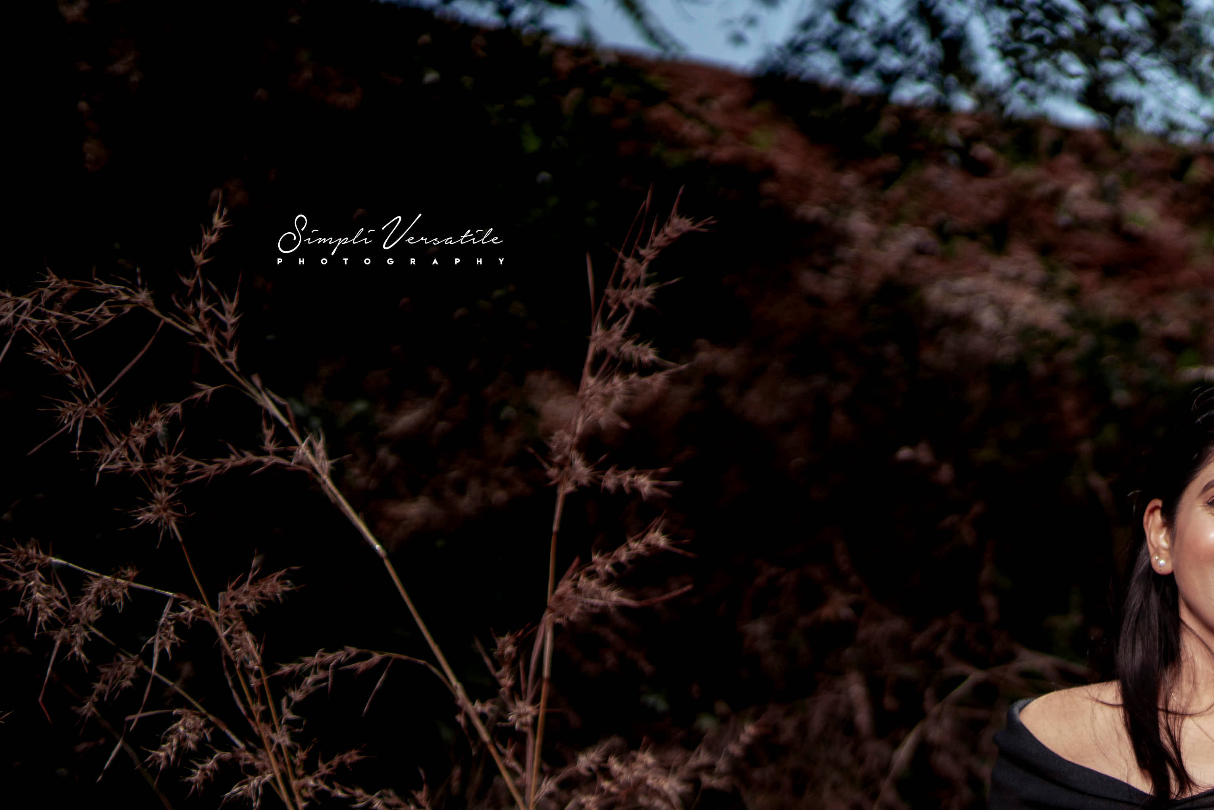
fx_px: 3069
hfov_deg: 20.9
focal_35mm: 91
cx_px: 1454
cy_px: 633
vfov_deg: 15.0
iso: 64
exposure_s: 1/8000
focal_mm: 35
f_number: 1.4
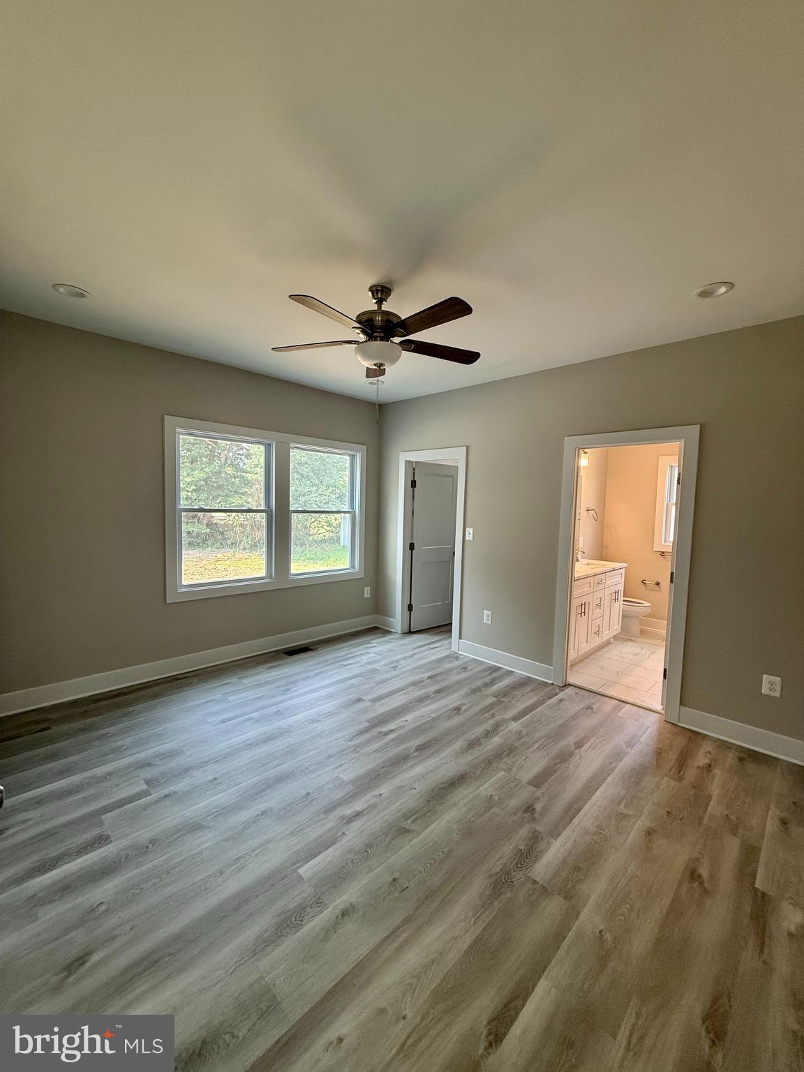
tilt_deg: -3.0
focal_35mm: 14
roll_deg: -1.6
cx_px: 402
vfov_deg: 102.1
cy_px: 536
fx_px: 434
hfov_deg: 85.7
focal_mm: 2.22
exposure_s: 1/120
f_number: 2.2
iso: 125
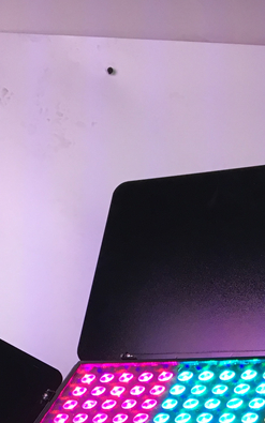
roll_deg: -0.8
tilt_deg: -6.6
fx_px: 959
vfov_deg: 22.5
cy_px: 538
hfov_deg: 15.7
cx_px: 170
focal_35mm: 83
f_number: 2.2
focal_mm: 4.15
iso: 25
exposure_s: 1/33
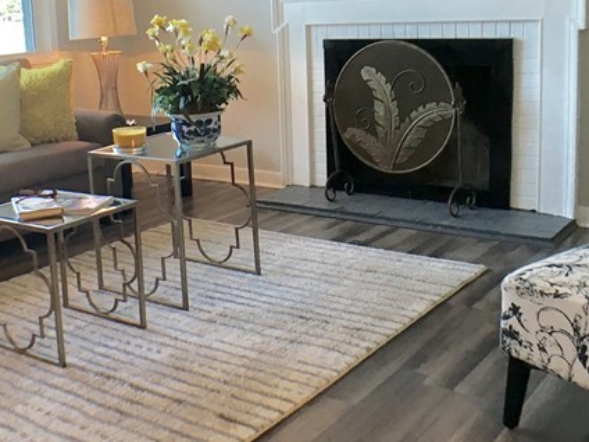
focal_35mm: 70
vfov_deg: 20.9
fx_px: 1191
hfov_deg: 27.6
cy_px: 153
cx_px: 192
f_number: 2.2
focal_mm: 4.15
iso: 32
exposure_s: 1/30
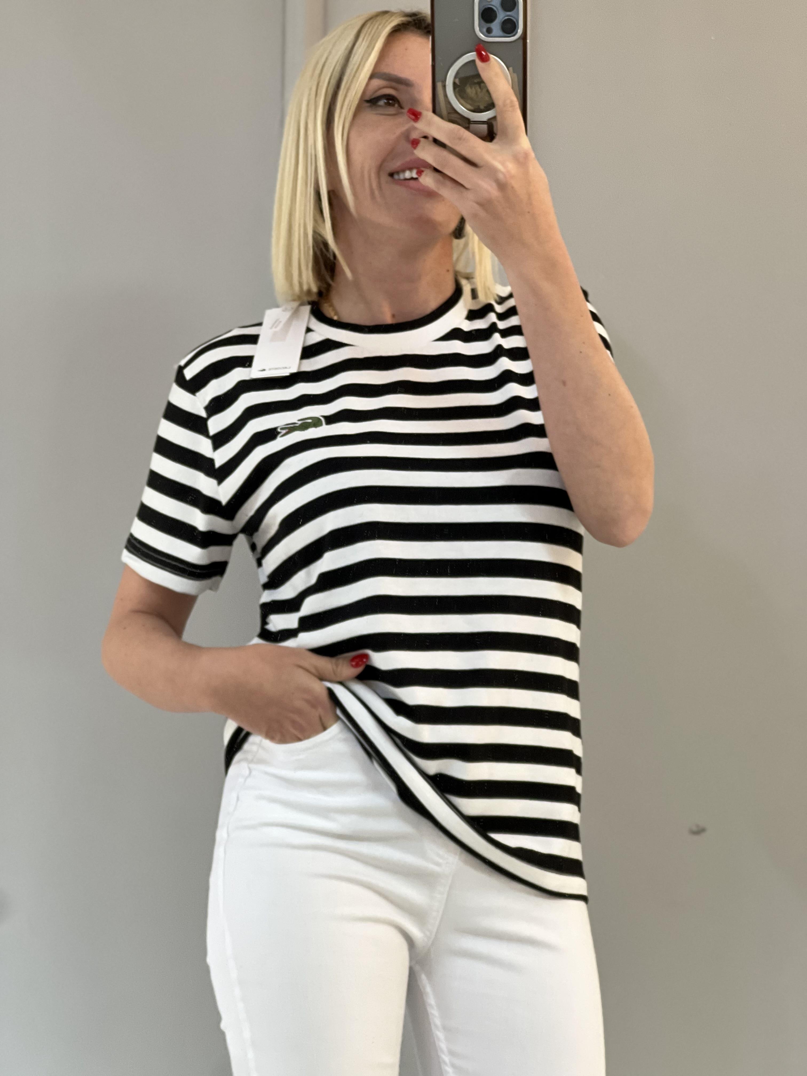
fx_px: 2393
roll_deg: +0.3
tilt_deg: -28.8
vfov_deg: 25.3
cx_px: 404
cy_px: 538
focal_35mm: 77
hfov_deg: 19.1
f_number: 2.8
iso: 250
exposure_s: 1/33
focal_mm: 9
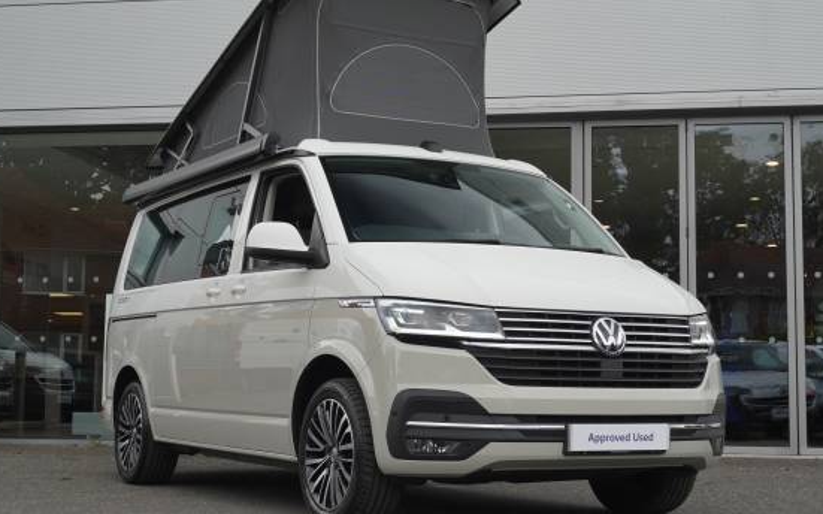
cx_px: 409
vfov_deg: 22.1
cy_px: 247
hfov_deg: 34.8
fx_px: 1314
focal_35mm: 59
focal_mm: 33
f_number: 8
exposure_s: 1/250
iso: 400
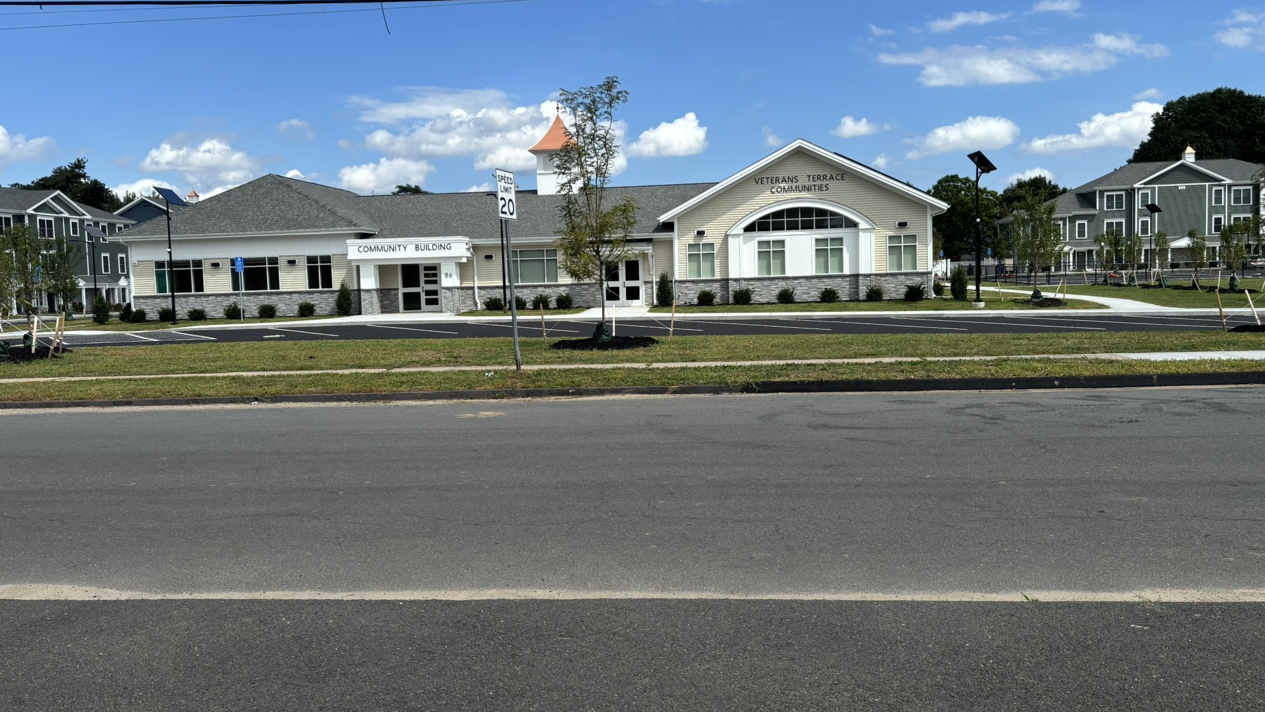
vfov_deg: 40.2
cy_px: 335
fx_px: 973
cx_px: 628
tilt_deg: -3.1
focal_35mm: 29
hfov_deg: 66.1
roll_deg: +1.7
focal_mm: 5.96
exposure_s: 1/3650
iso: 50
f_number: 1.6
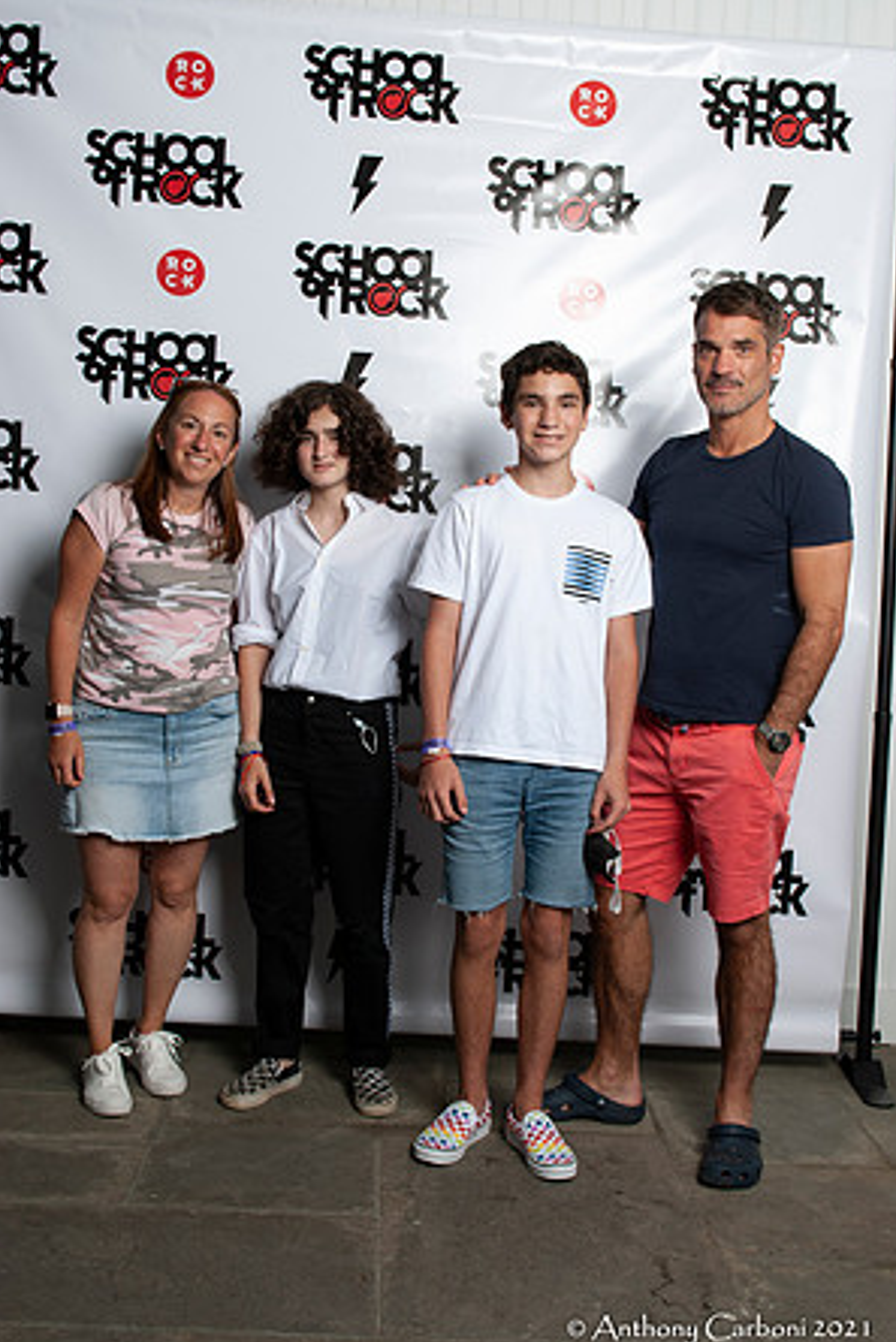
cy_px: 673
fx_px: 1529
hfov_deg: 32.7
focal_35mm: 41
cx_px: 451
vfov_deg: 47.4
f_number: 5.6
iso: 100
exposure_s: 1/200
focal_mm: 27
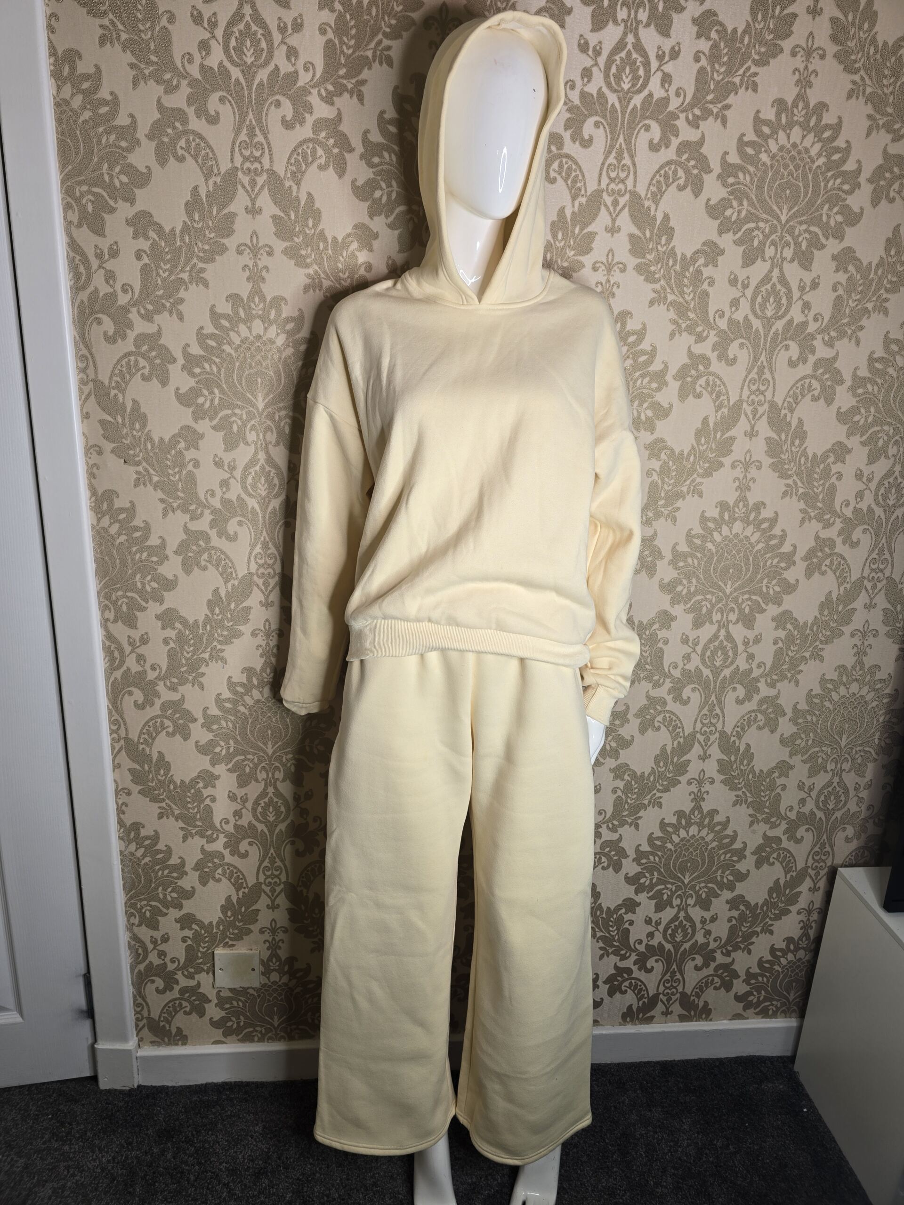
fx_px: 801
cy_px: 602
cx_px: 452
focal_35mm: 23
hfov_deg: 58.9
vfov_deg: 73.9
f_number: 1.7
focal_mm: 6.3
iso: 20
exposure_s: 1/50
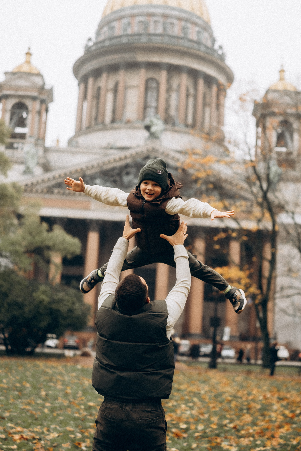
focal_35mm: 52
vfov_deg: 38.2
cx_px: 150
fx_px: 652
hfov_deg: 26.0
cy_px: 226
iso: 100
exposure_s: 1/640
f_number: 1.2
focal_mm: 35
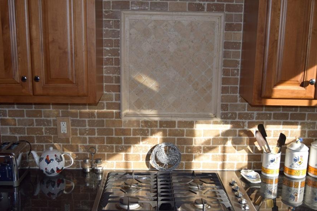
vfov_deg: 29.8
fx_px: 396
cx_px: 158
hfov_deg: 43.6
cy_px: 116
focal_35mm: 45
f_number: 4
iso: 180
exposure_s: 1/200
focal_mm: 26
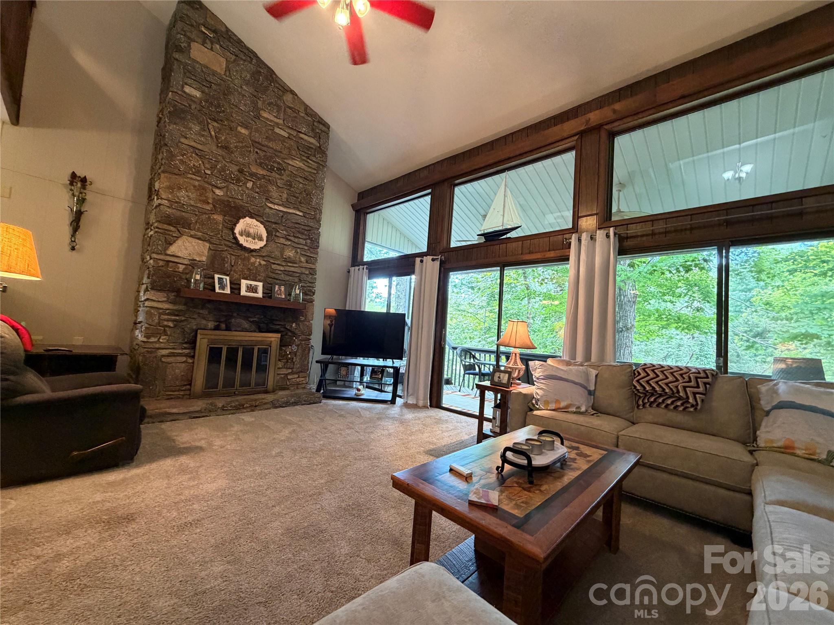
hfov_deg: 102.1
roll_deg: -4.3
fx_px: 337
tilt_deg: +1.8
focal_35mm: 14
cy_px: 312
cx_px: 417
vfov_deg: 85.7
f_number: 2.2
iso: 400
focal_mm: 2.22
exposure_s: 1/60
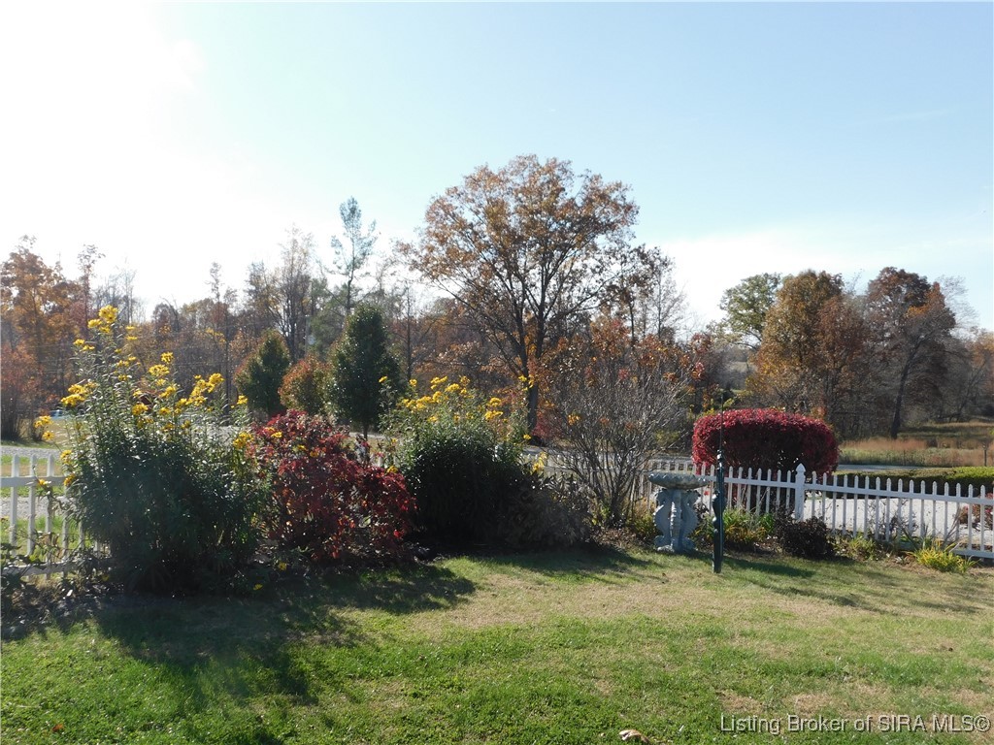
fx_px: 861
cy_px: 372
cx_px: 497
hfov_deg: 60.0
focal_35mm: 30
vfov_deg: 46.8
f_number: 3.2
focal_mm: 5.3
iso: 125
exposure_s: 1/1000
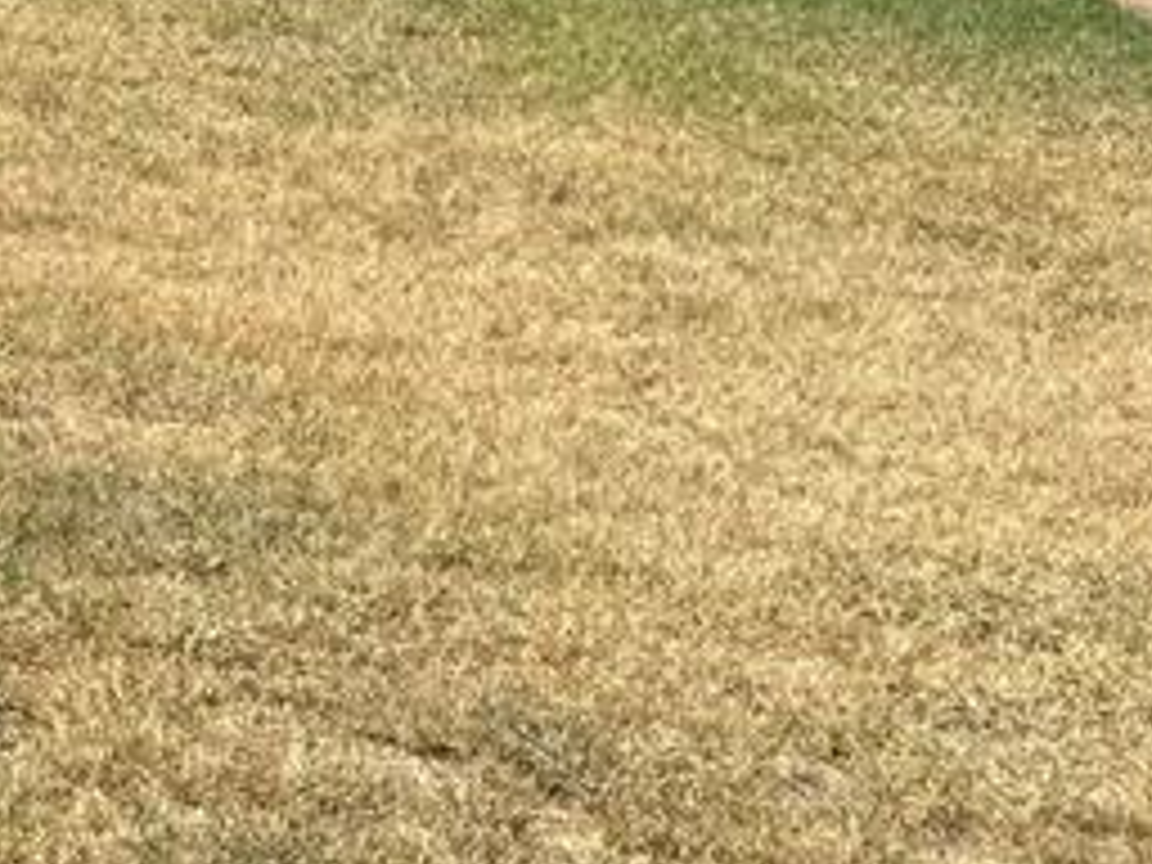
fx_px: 3195
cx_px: -598
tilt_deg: -3.6
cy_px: -351
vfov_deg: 14.6
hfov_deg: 18.1
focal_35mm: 96
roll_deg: -1.0
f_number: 1.78
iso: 80
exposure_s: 1/4405
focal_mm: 6.76
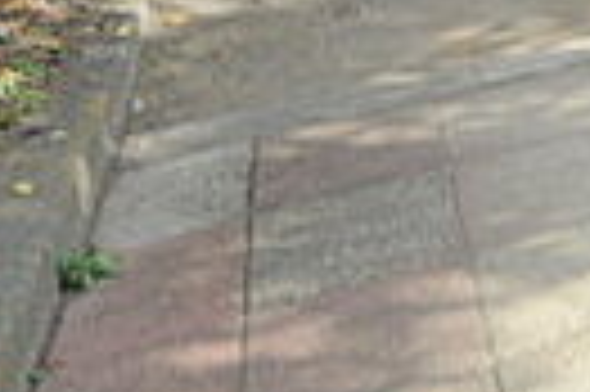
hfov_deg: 19.7
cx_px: 1103
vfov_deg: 14.3
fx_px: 1162
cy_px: -489
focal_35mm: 71
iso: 200
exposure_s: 1/200
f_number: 7.1
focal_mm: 10
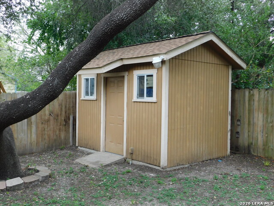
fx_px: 317
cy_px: 103
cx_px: 137
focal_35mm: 40
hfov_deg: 46.8
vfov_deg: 36.0
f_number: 3.6
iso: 125
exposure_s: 1/60
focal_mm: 7.1
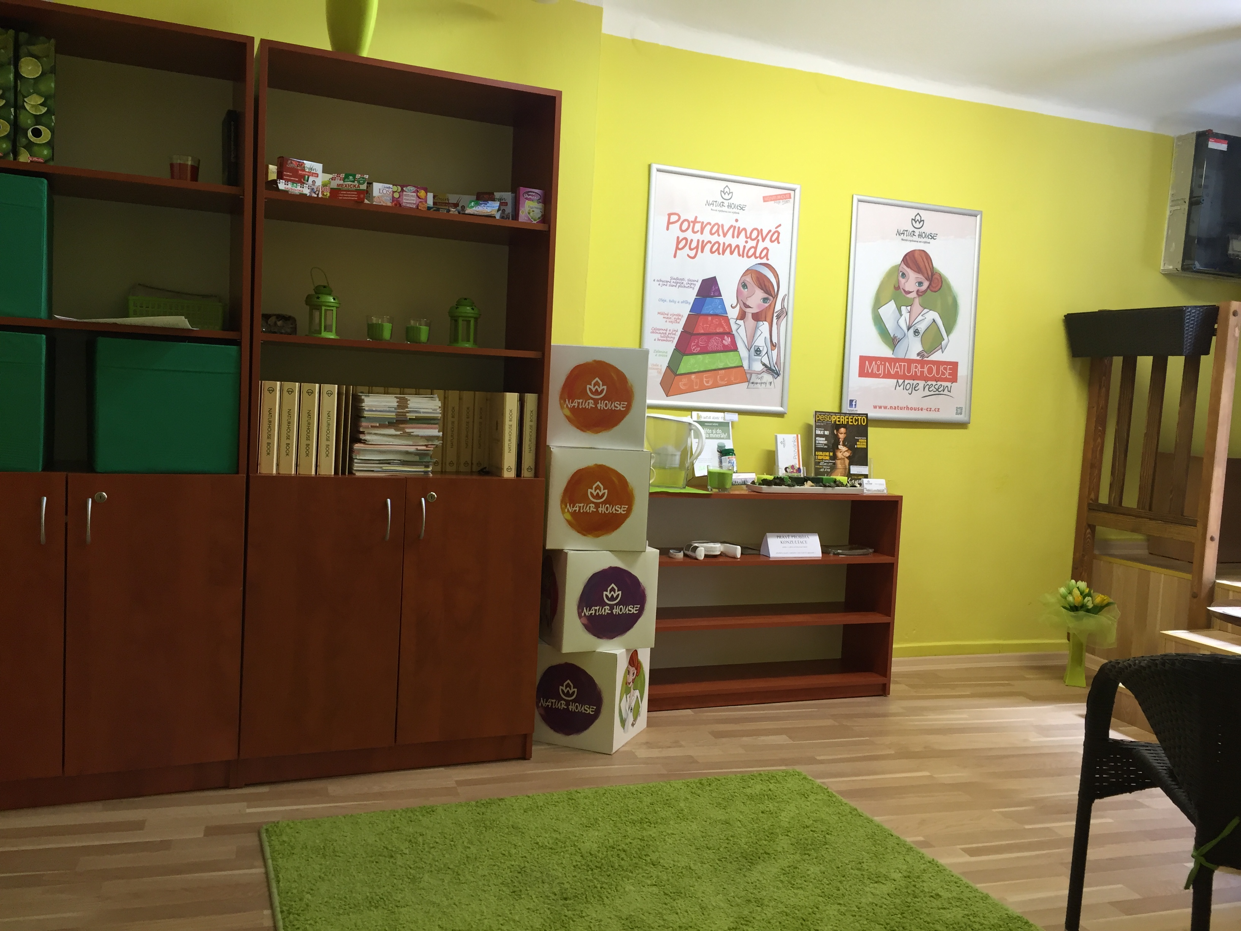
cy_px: 466
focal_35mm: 29
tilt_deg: -3.6
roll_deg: -4.1
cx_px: 620
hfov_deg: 61.7
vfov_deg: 48.2
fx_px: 1040
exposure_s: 1/33
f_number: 2.2
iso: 80
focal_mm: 4.15
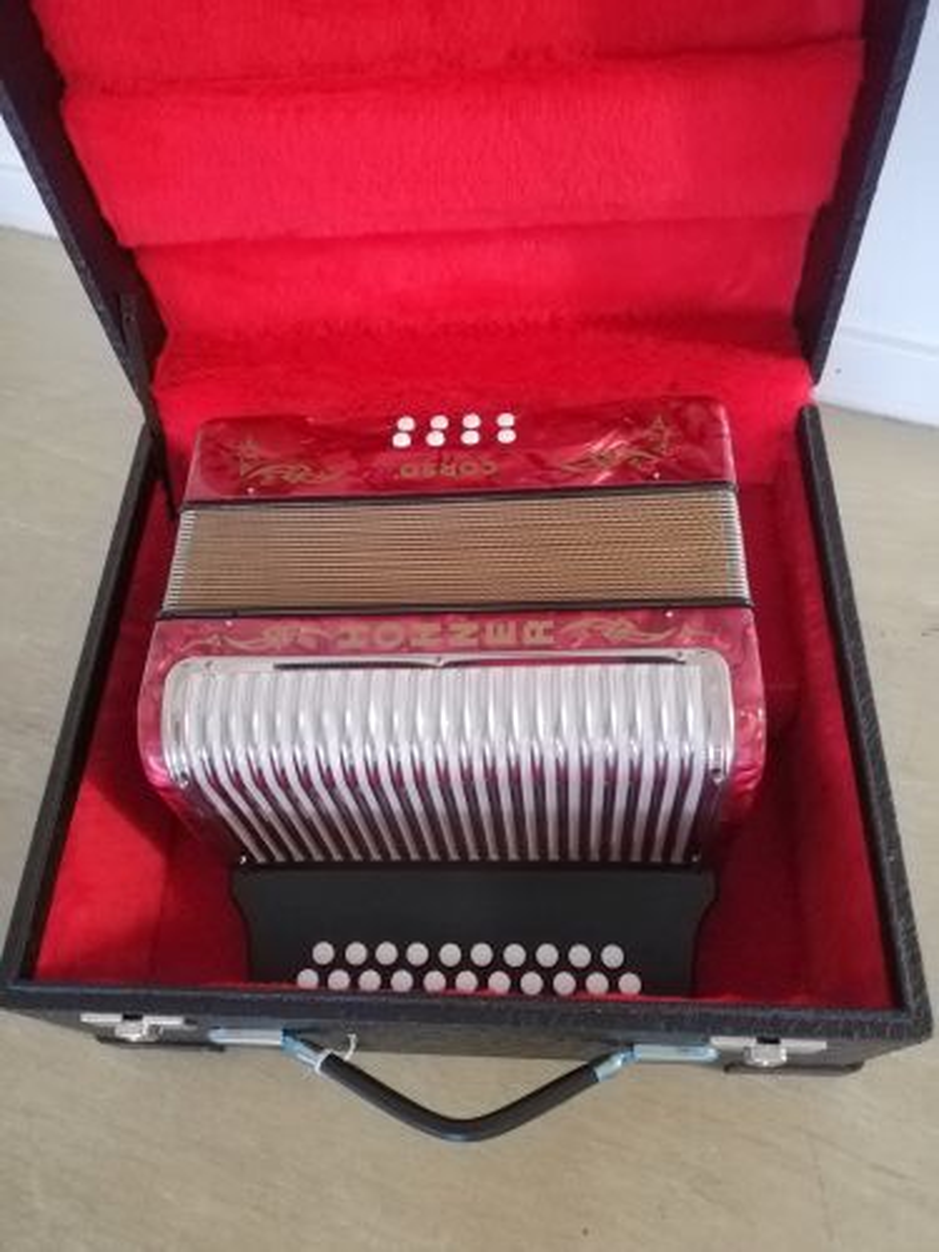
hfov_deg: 53.1
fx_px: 940
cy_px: 626
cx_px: 470
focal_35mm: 26
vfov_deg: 67.3
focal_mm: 3.81
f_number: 2.2
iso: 800
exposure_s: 1/16.7
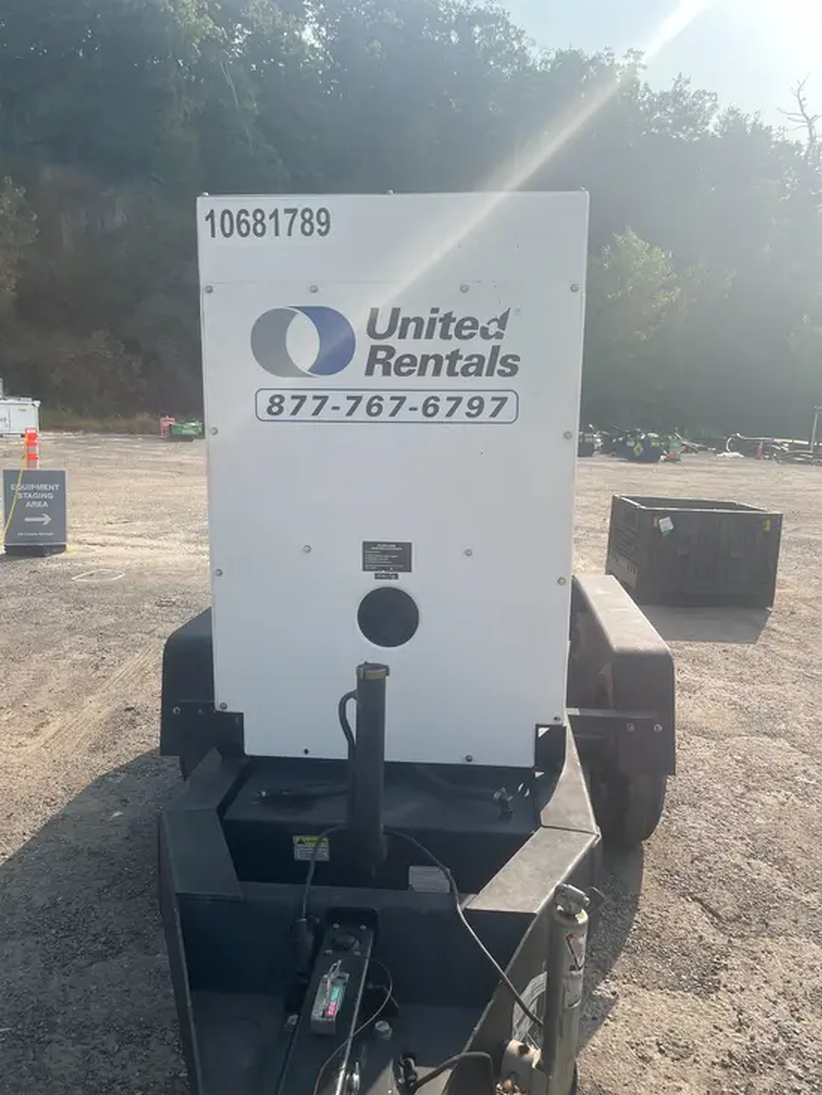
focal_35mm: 26
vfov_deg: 67.3
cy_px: 548
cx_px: 411
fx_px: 823
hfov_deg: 53.1
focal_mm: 5.1
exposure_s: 1/2137
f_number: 1.6
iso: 50
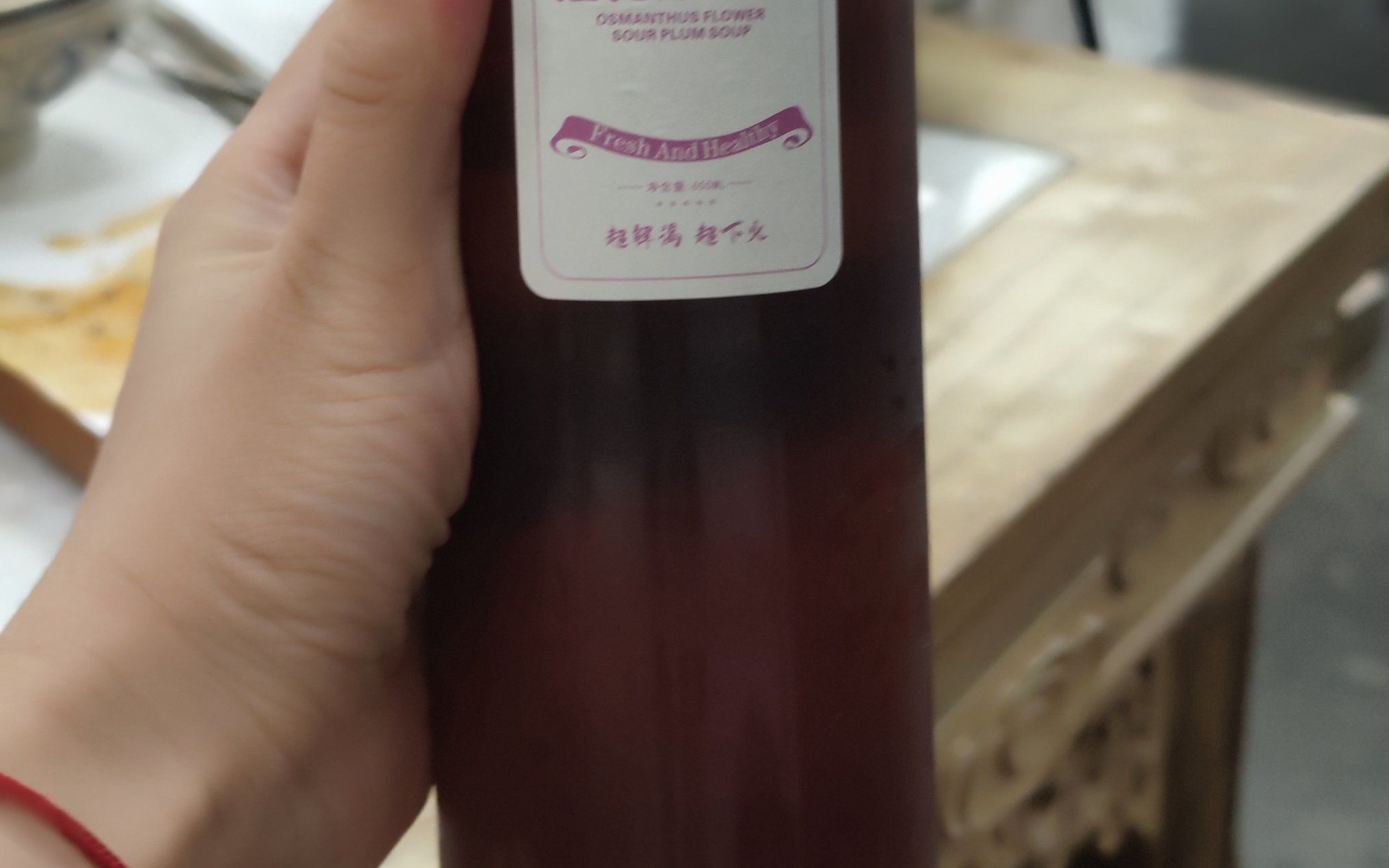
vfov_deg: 18.2
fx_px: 2687
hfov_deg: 29.0
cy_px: 182
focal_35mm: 71
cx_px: 693
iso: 214
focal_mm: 8.16
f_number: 2
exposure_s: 1/50
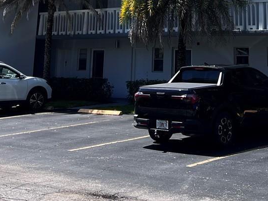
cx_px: 180
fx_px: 596
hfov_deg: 25.2
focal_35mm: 77
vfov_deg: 17.5
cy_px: -84
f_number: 1.5
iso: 50
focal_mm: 5.7
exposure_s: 1/1972
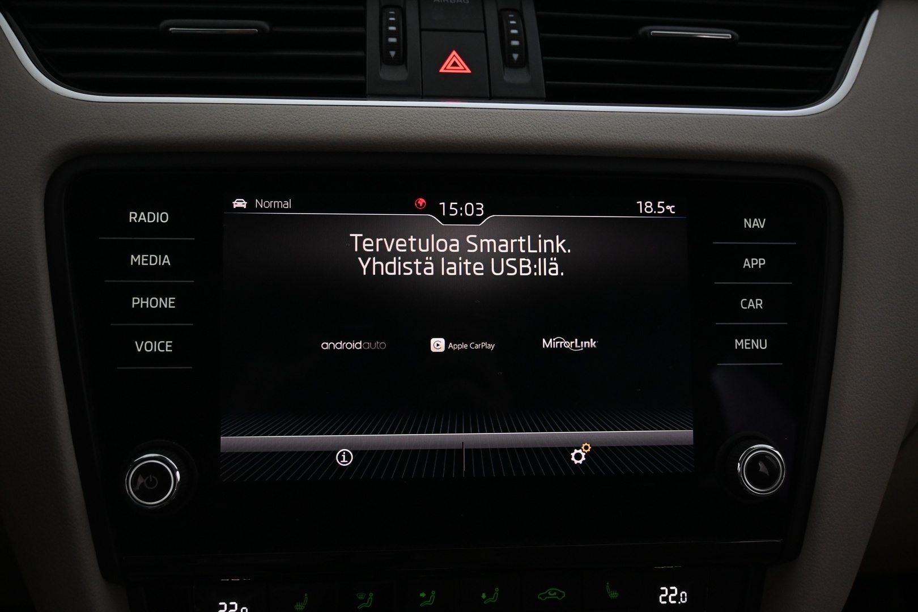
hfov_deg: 56.1
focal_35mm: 34
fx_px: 861
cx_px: 459
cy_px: 306
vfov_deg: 39.1
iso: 1400
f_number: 4
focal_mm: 22.5
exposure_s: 1/40
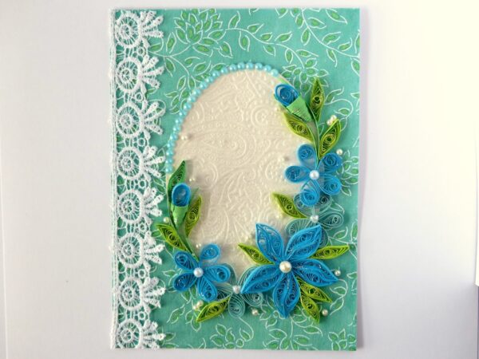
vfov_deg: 29.1
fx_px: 692
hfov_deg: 38.2
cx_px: 240
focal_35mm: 50
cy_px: 180
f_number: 2.8
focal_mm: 9.1
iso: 100
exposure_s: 1/125
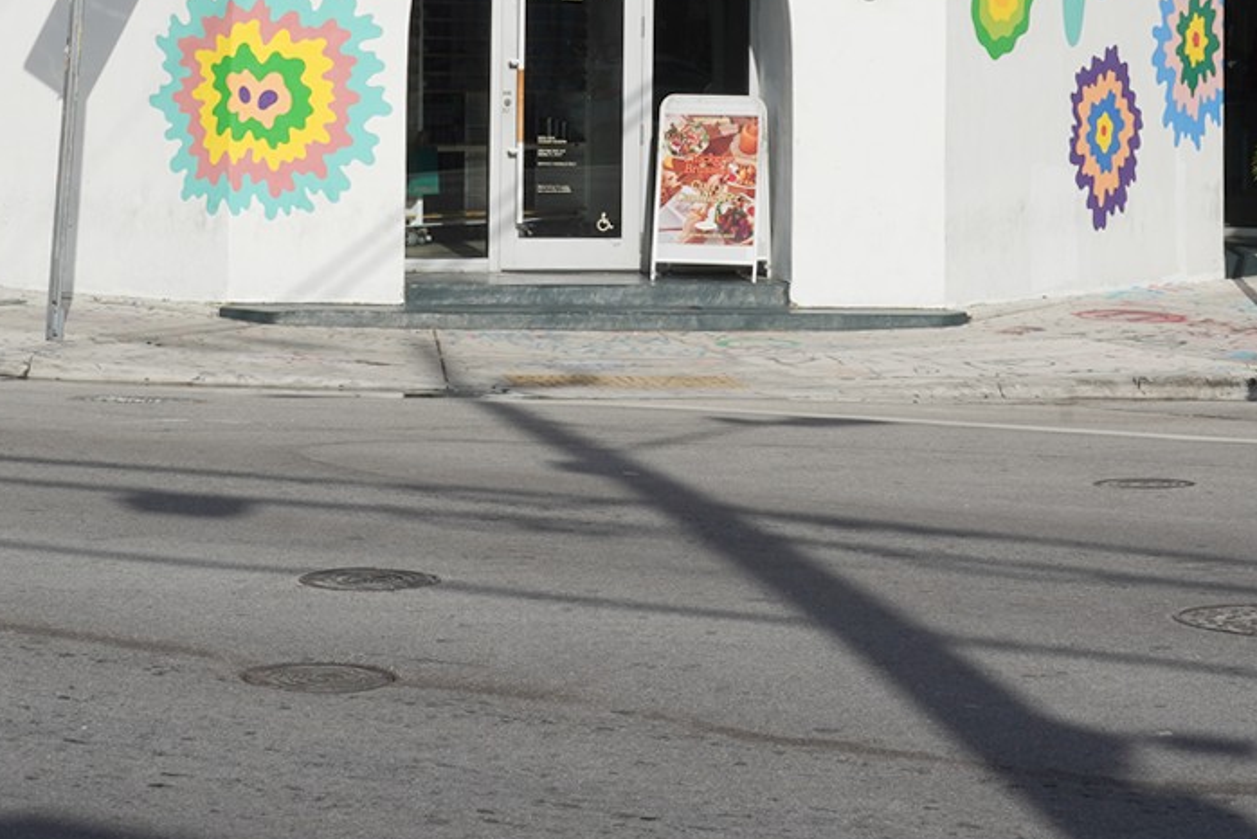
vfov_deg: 12.6
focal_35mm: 106
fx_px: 3703
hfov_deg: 19.2
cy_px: -151
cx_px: 510
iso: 100
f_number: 22
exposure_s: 1/100
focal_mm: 37
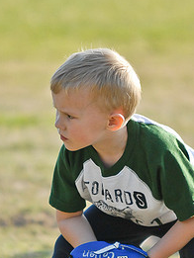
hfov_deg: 3.0
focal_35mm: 497
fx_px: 3711
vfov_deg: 4.0
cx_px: 127
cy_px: 217
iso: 640
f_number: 2.8
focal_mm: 200
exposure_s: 1/4000
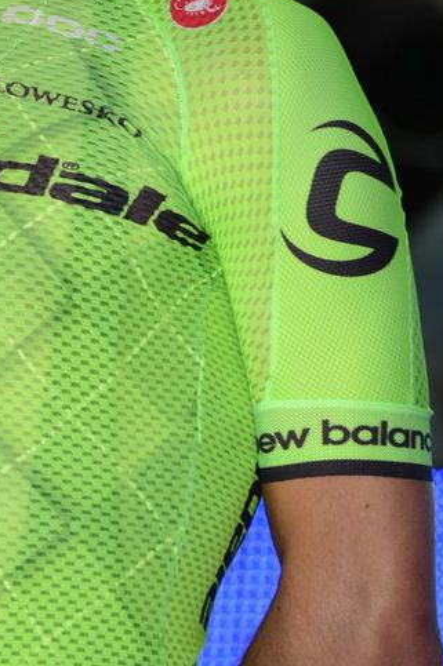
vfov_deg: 4.1
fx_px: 9193
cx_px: 15
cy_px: 37
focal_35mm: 497
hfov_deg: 2.8
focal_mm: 200
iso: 200
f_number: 5.6
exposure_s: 1/250
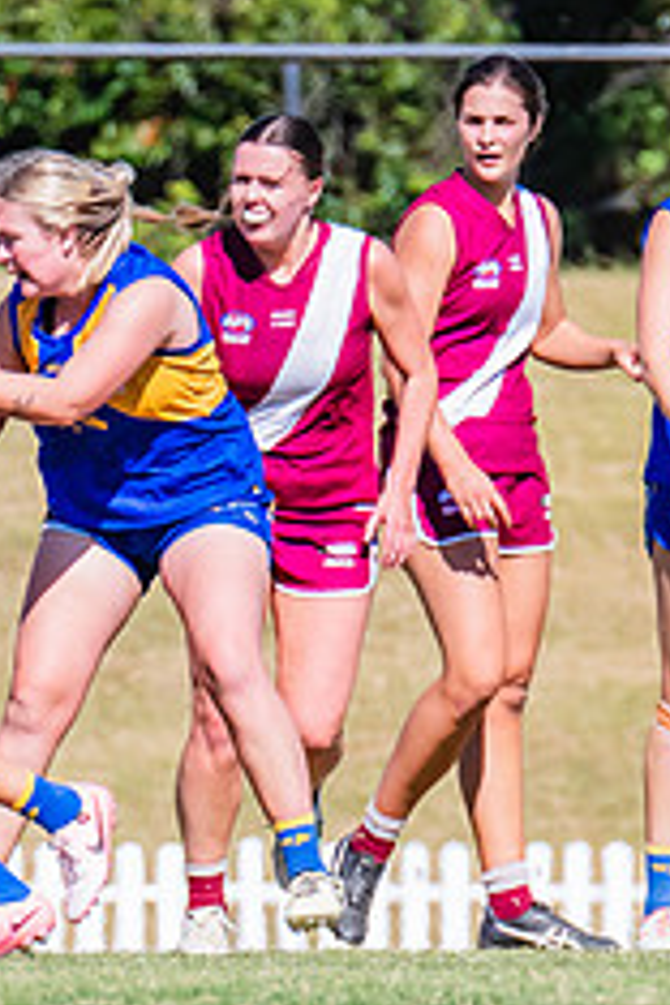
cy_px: 576
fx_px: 49409
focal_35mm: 1770
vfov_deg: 1.2
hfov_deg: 0.8
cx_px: -840
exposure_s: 1/1600
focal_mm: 420
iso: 800
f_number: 10
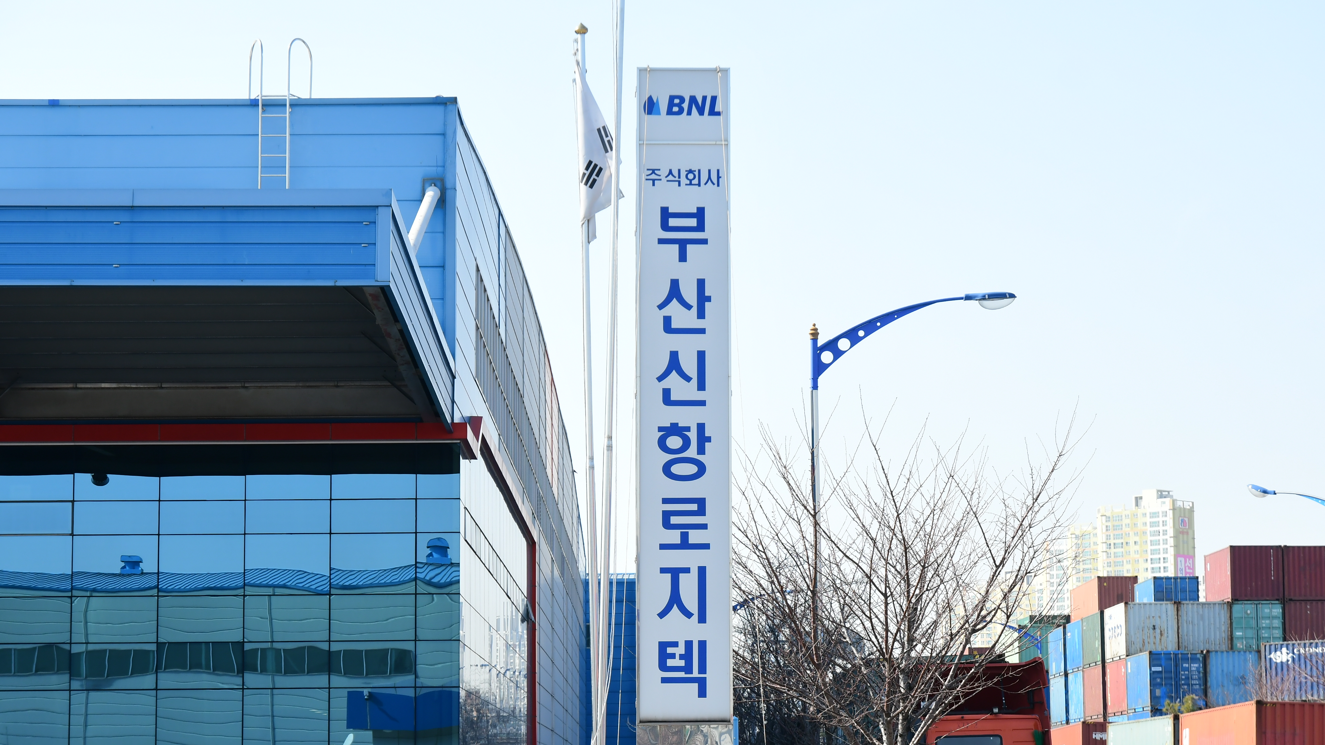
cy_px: 437
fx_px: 2951
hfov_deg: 25.3
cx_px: 681
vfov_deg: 14.4
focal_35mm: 84
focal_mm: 50
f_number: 4.5
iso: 320
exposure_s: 1/1000
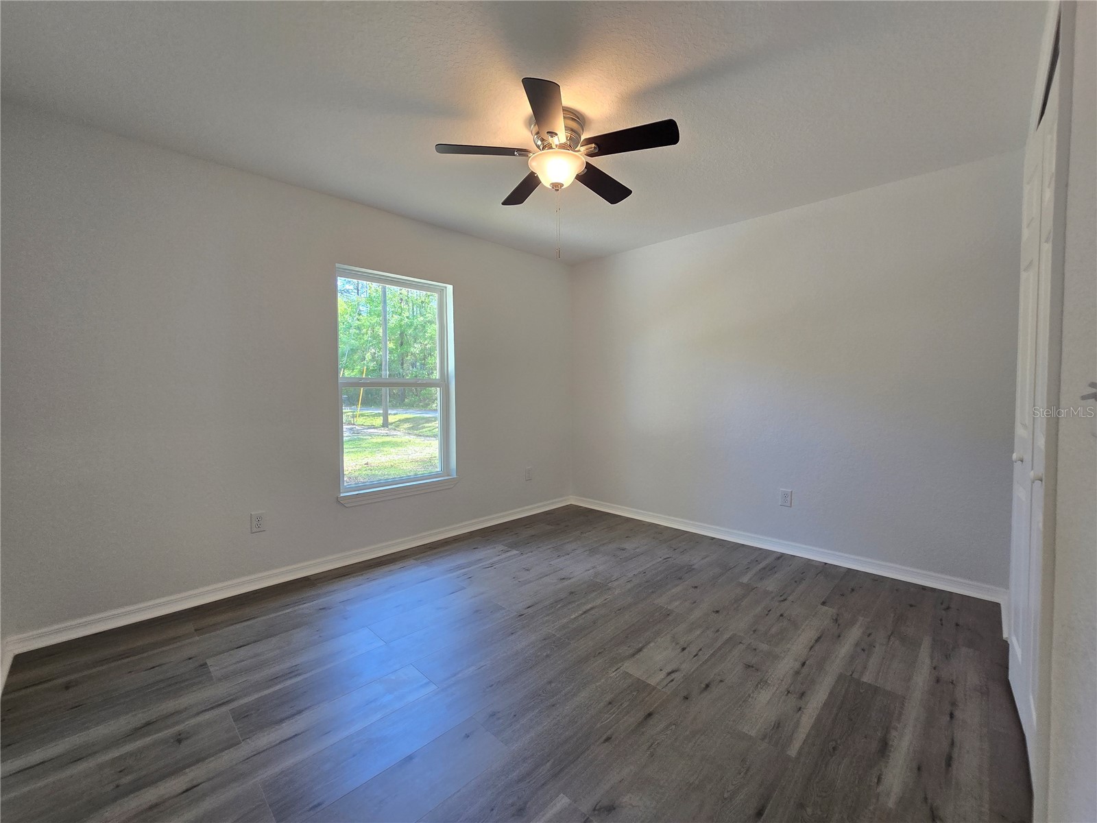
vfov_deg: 89.9
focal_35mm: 13
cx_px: 548
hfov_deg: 106.2
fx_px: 412
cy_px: 412
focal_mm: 2.2
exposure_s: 1/60
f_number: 2.2
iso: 80
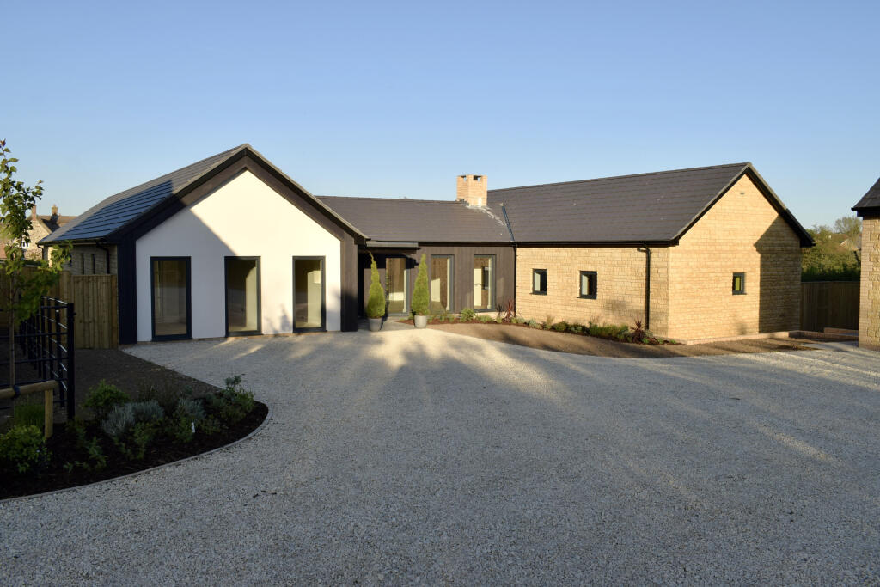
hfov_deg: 61.9
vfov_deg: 43.6
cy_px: 294
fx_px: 733
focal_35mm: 30
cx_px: 440
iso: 200
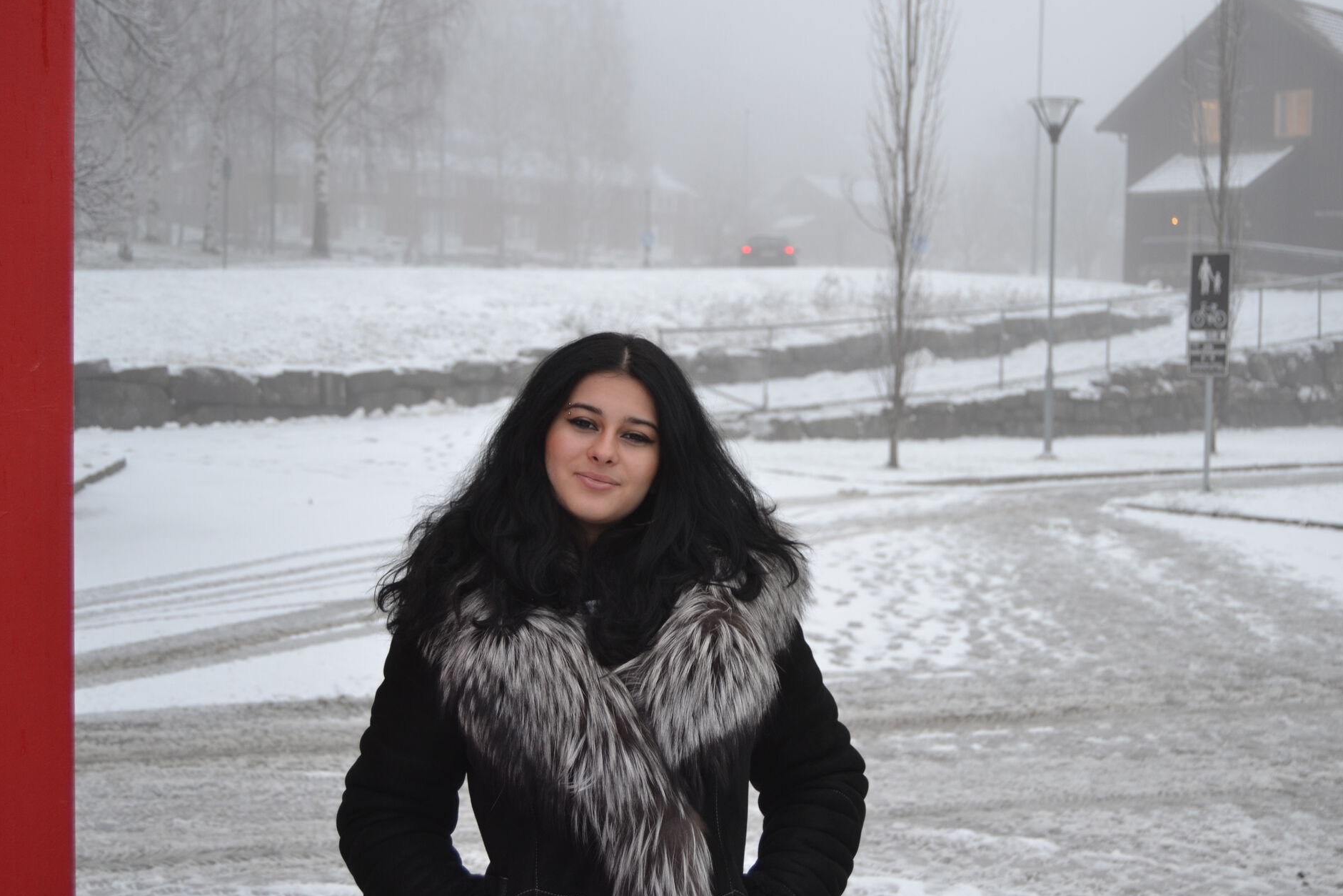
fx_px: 1828
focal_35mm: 49
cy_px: 452
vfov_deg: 27.5
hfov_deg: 40.3
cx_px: 684
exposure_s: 1/100
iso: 400
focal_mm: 32
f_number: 5
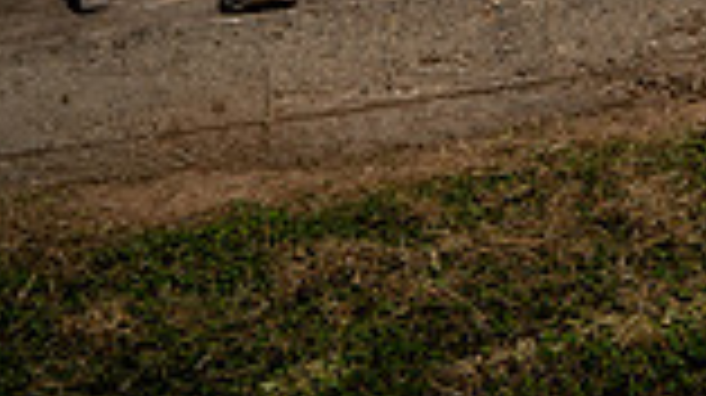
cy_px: -540
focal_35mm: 84
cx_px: 567
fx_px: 1571
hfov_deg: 24.9
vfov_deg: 11.8
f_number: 8
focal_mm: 28
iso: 100
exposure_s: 1/250
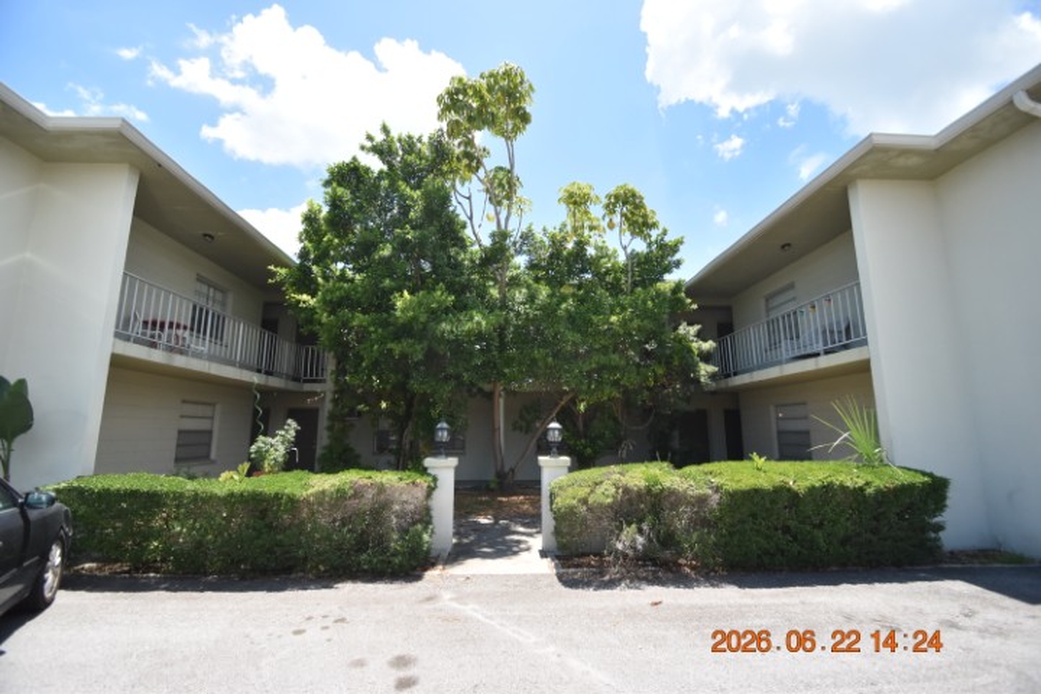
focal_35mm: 15
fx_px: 434
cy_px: 347
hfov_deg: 100.4
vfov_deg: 77.3
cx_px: 520
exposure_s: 1/4000
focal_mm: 10
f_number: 3.5
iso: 800
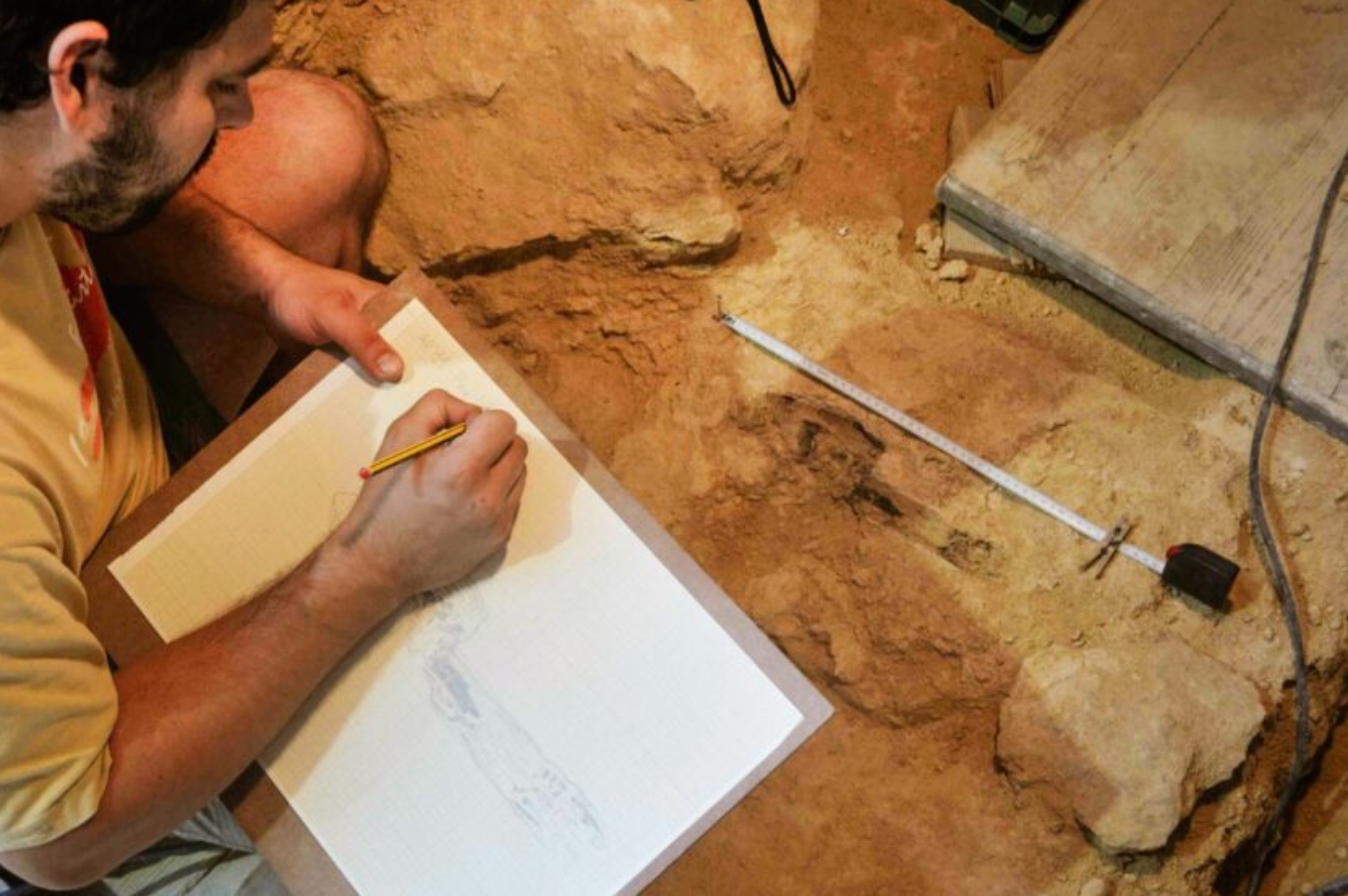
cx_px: 590
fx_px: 1796
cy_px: 463
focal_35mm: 48
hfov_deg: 41.1
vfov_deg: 28.0
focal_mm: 26
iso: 200
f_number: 4.5
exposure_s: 1/15
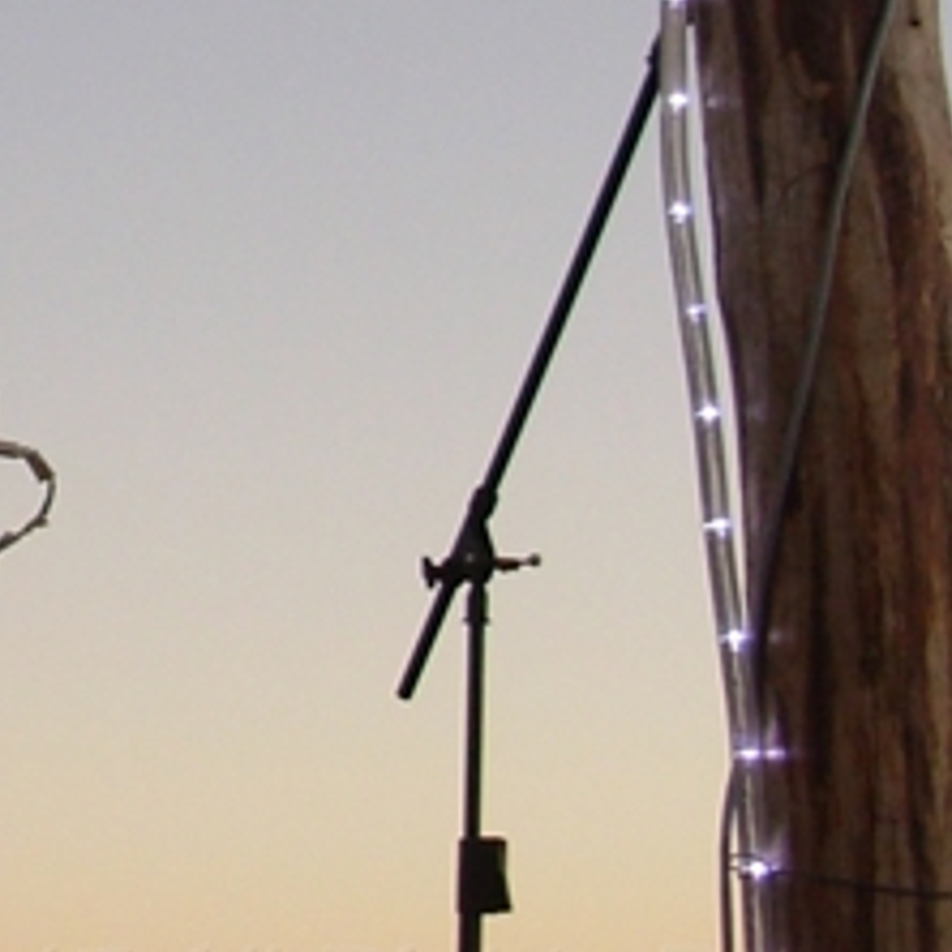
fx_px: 4512
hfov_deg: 11.3
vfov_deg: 12.0
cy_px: 249
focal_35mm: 145
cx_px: -678
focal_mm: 6.3
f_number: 2.9
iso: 50
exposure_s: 1/90.5
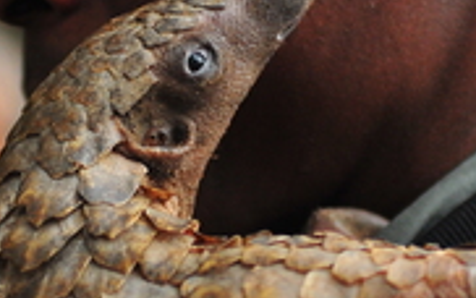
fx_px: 2700
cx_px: 188
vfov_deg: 6.3
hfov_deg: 10.1
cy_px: 101
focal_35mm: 208
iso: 1250
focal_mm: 62
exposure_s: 1/3200
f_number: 2.8
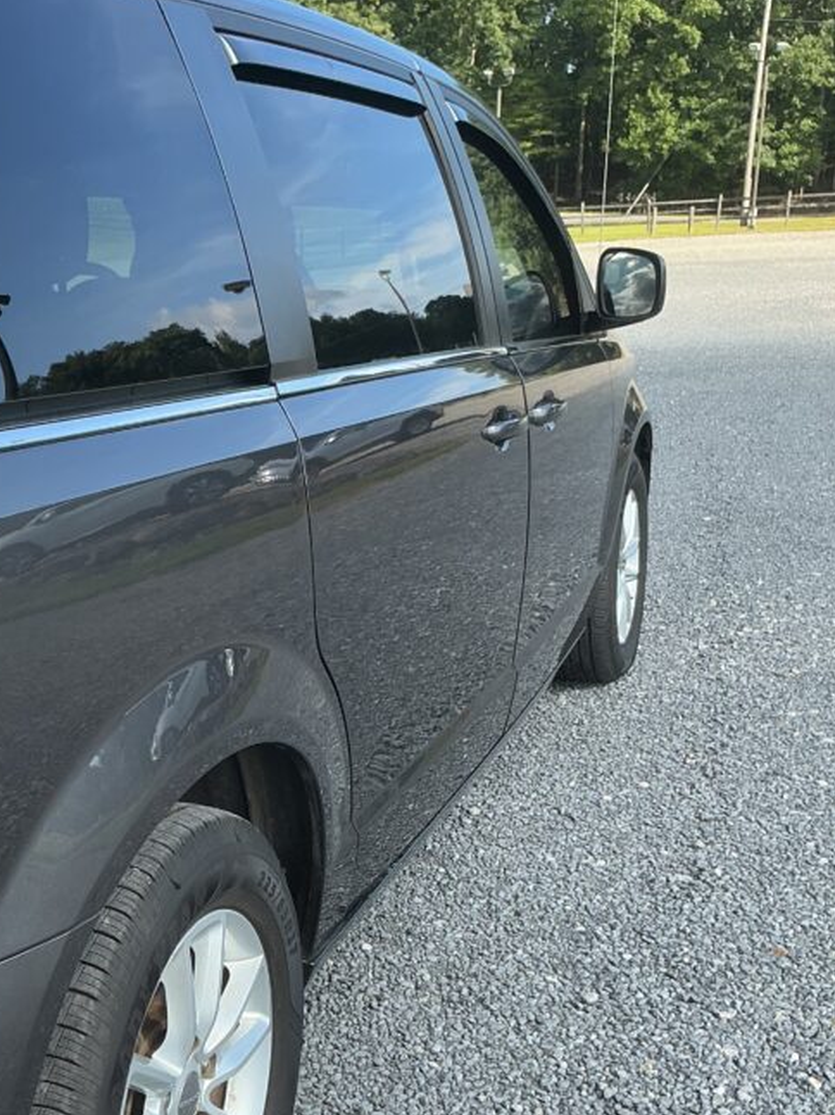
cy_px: 680
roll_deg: -0.9
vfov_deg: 41.0
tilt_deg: -18.2
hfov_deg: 31.0
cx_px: 223
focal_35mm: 46
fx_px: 1480
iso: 25
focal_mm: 3
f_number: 1.8
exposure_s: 1/551
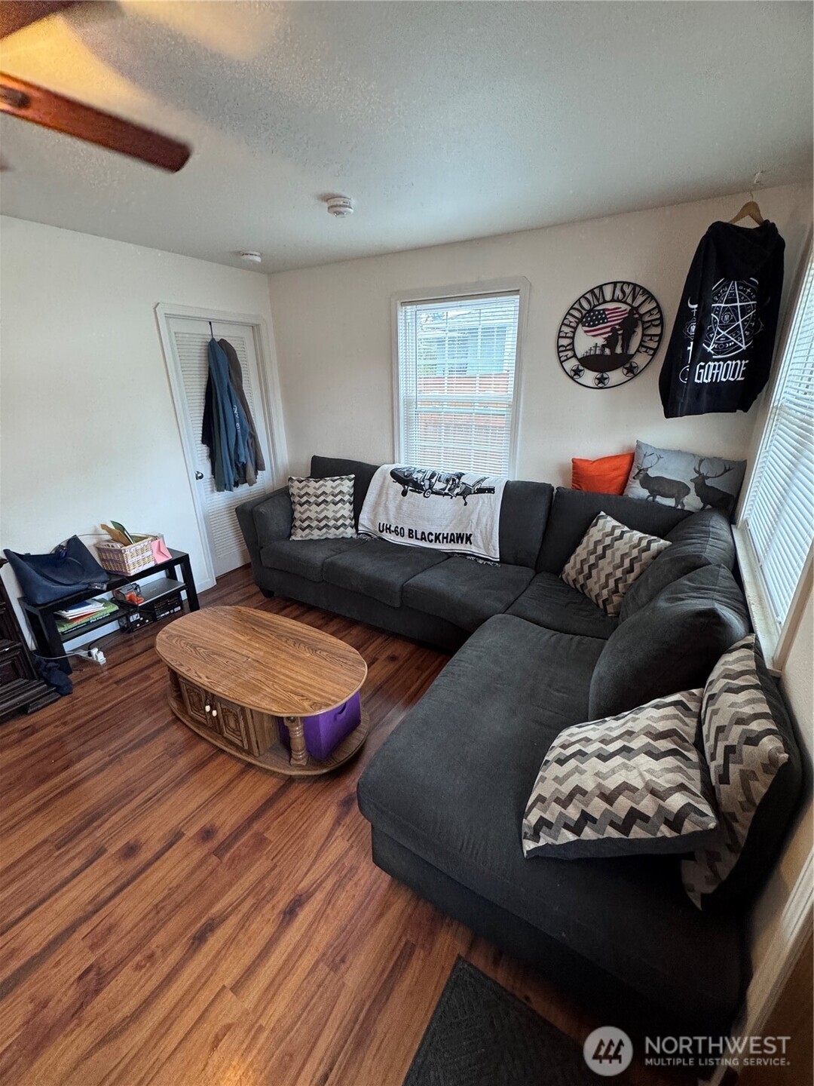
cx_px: 407
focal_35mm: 14
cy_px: 543
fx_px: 439
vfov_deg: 102.1
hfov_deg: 85.7
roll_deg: +1.4
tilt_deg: -21.5
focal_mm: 2.22
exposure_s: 1/60
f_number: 2.2
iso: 400
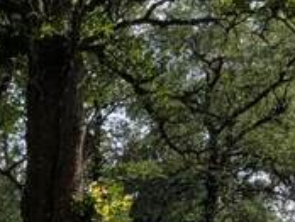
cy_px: 702
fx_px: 1502
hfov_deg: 8.3
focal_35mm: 176
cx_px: -759
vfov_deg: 7.3
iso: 21
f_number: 1.68
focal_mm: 6.9
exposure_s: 1/999
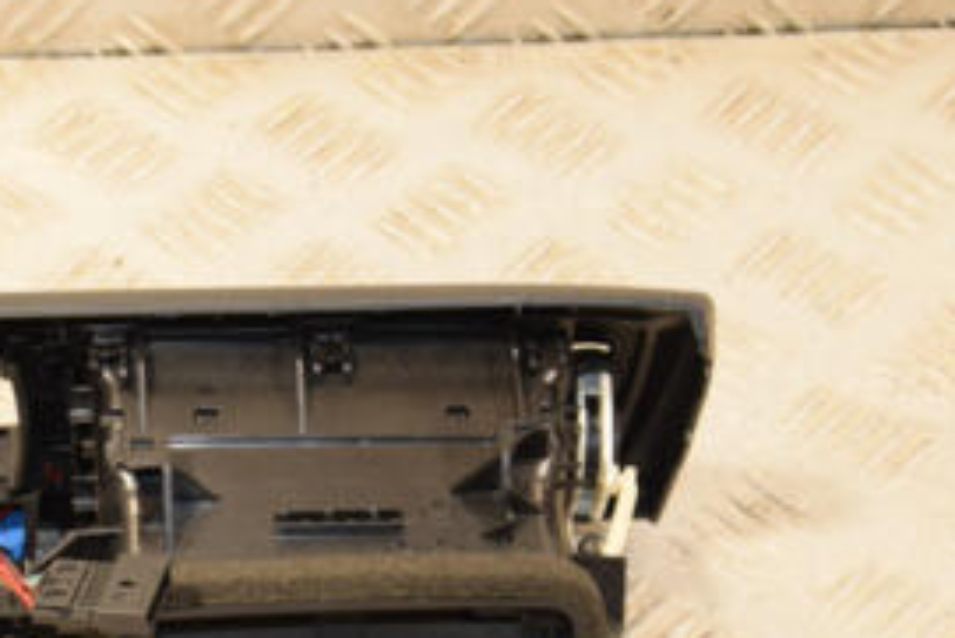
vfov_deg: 11.8
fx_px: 3082
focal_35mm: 116
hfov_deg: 17.4
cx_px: 141
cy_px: 518
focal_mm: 35
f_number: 5
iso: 800
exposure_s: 1/200
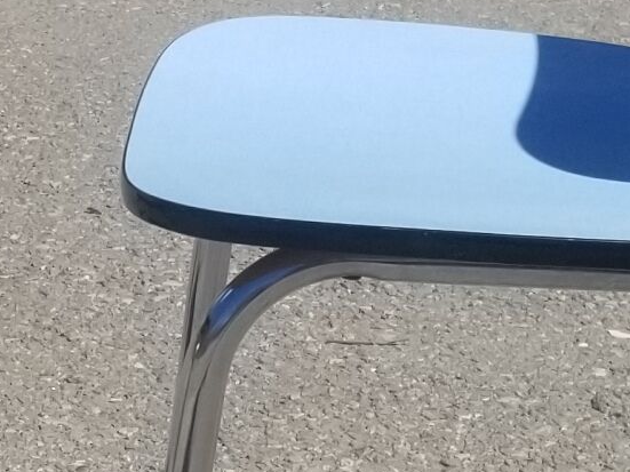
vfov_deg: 10.9
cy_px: 167
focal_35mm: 136
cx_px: 230
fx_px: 2475
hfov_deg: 14.5
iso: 50
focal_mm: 4.25
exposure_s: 1/3960
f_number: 1.7
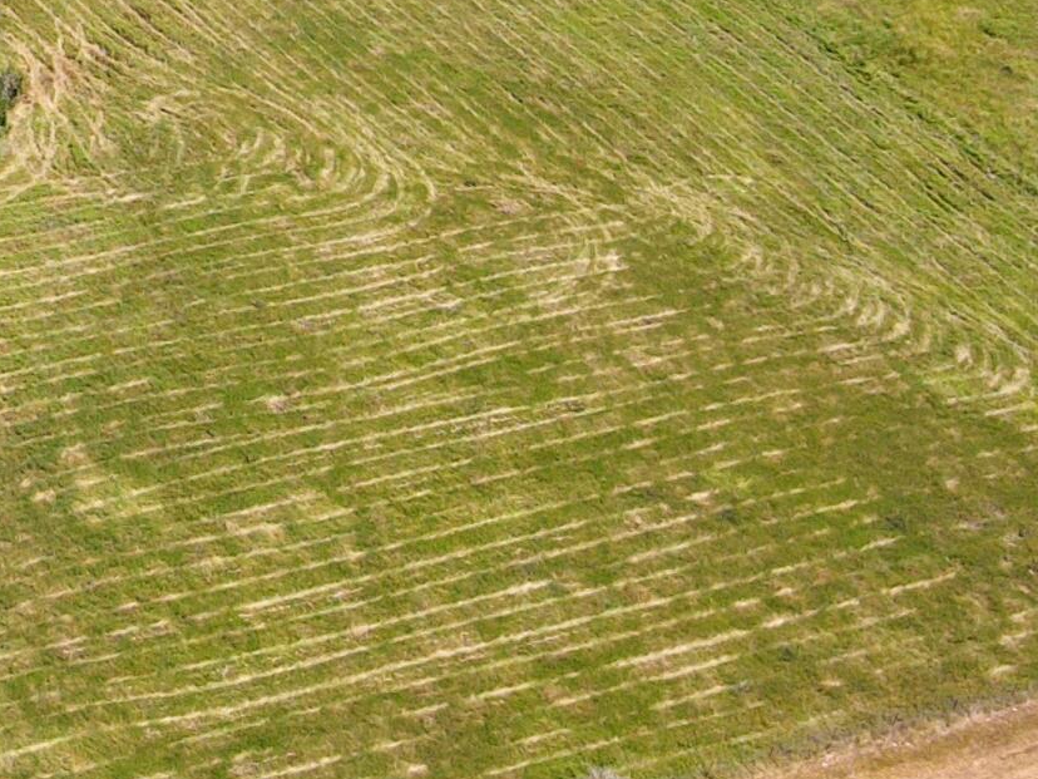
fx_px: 2609
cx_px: -632
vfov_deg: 16.0
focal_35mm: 87
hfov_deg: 19.0
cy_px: -281
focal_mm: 4.5
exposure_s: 1/400
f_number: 2.8
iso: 100
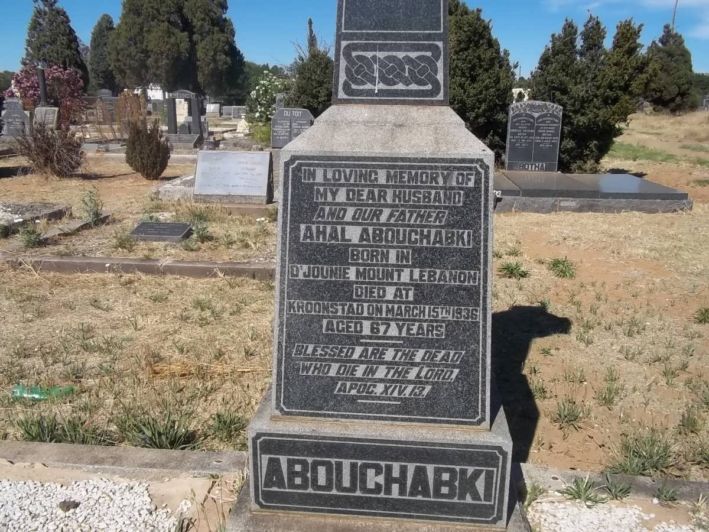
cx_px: 354
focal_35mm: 32
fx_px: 655
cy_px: 266
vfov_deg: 44.2
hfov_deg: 56.8
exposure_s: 1/640
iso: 80
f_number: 5.5
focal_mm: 5.7
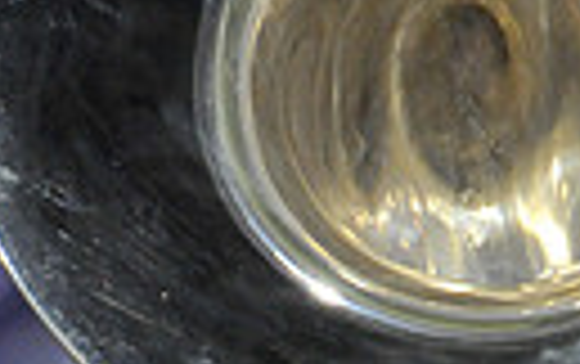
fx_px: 43462
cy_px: 854
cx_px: 238
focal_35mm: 2746
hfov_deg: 0.8
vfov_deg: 0.5
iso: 6400
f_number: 6.3
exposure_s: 1/160
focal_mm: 600
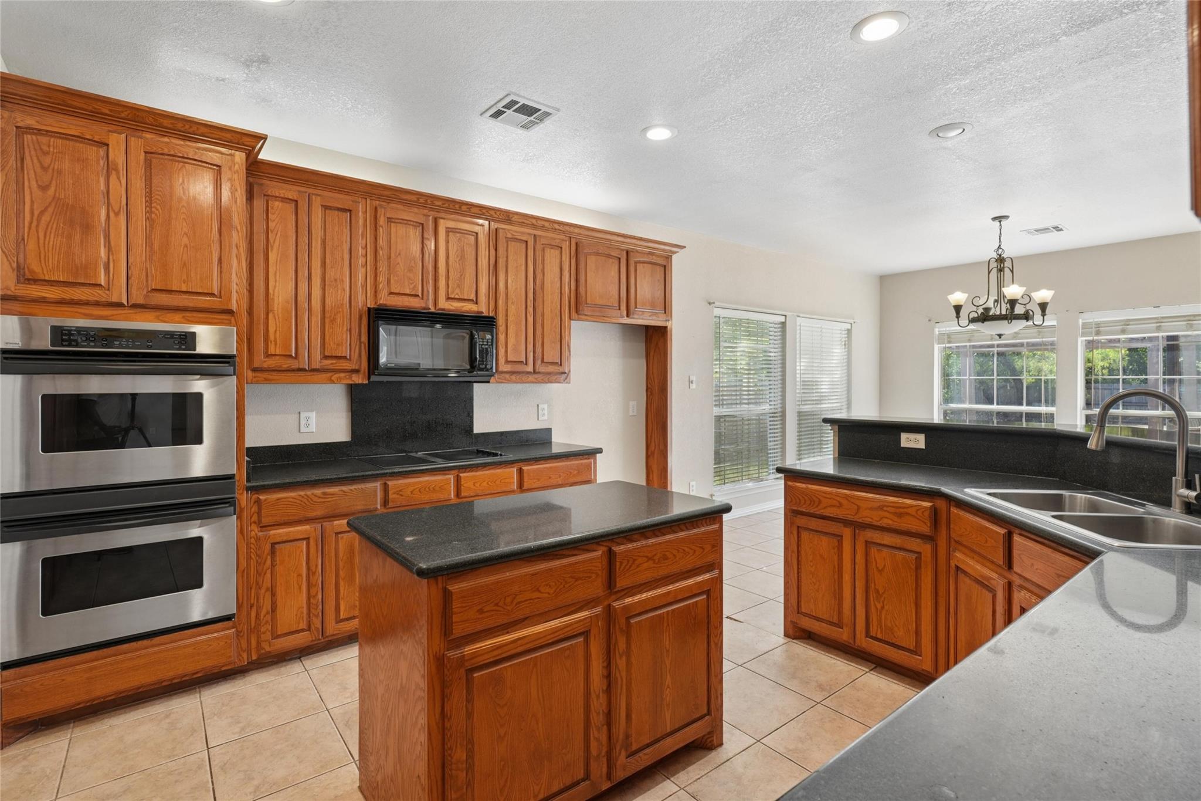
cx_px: 600
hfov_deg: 93.3
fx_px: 567
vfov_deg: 70.4
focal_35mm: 17
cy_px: 400
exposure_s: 1/20
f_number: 8
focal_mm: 17
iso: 400
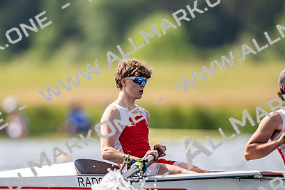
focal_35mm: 851
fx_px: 6739
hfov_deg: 2.4
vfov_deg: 1.6
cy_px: 104
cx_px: 125
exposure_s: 1/2500
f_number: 4
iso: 180
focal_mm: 600
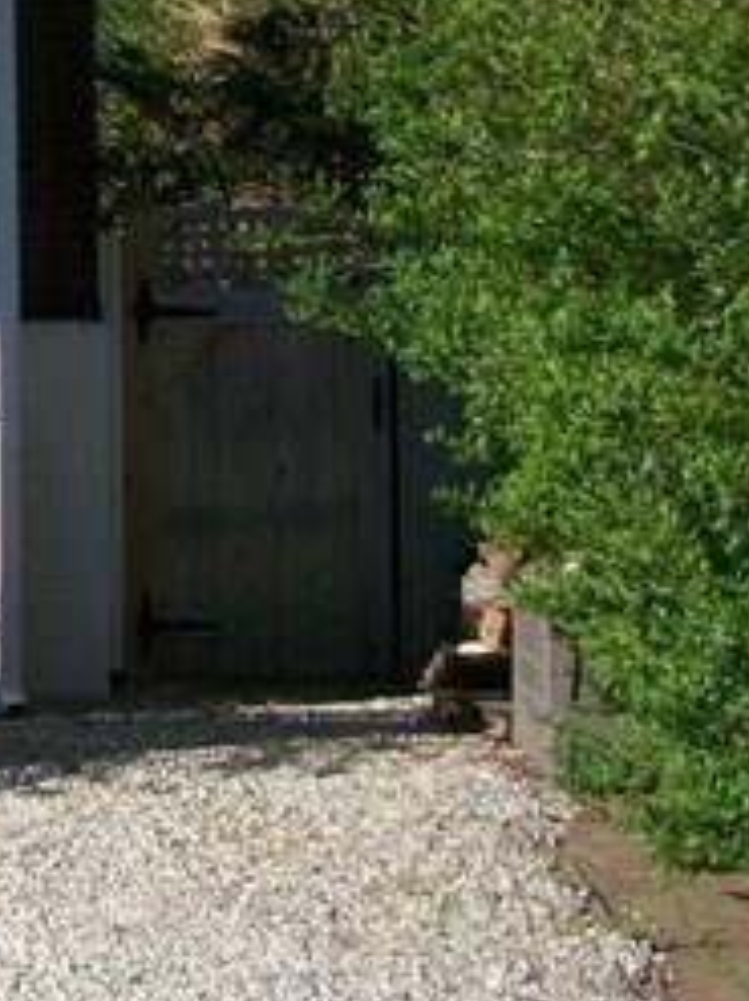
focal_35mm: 145
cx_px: -1028
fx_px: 4187
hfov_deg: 9.2
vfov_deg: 13.5
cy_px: 53
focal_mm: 6.3
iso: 80
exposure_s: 1/800
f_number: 3.1
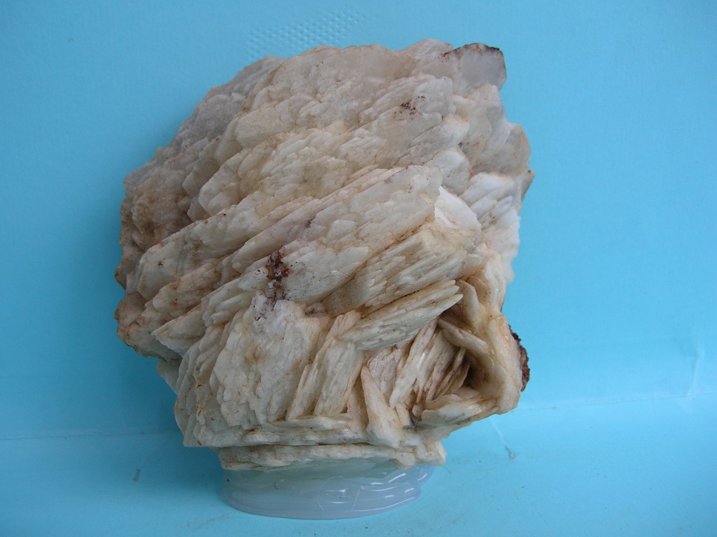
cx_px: 358
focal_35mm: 36
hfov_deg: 51.4
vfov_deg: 39.6
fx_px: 745
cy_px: 268
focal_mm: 6
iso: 50
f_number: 2.7
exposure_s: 1/20.1
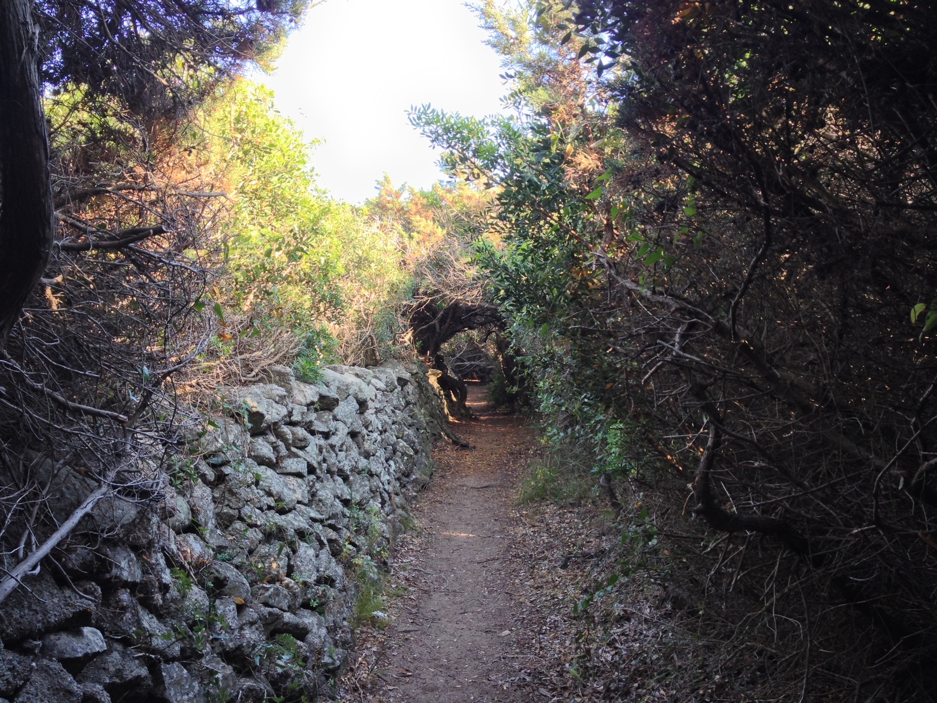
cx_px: 468
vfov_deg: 40.7
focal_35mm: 35
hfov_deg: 52.6
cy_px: 352
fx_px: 947
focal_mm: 4.28
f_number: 2.4
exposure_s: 1/60
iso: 50
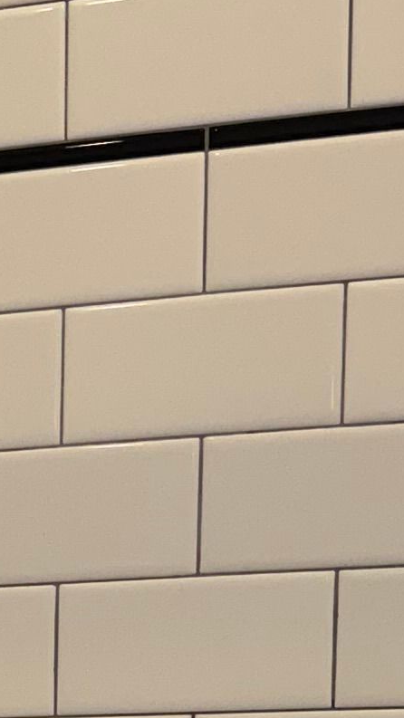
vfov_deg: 15.0
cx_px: -496
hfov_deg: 8.5
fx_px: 2533
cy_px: 1053
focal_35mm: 133
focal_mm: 6.76
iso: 64
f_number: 1.78
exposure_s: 1/120
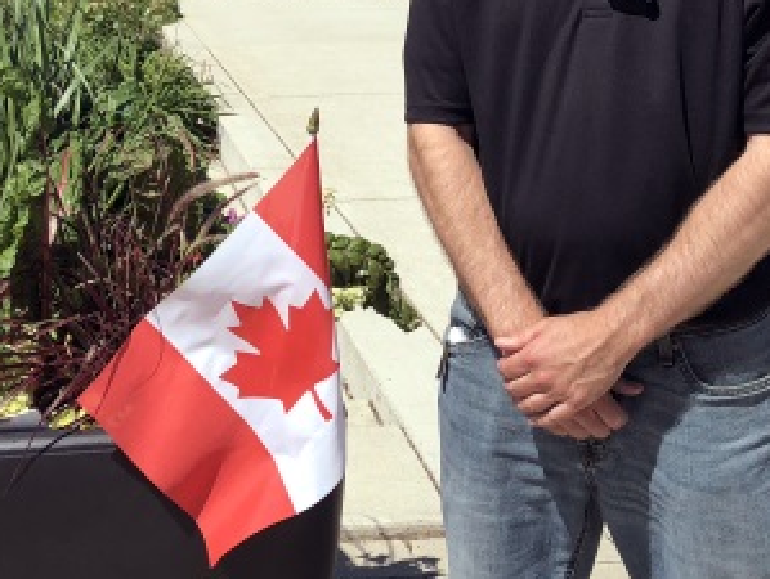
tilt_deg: -5.7
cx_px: 214
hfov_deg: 26.7
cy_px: -10
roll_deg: +1.9
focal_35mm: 72
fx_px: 1604
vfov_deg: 19.8
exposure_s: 1/1715
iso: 20
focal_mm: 3.99
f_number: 1.8
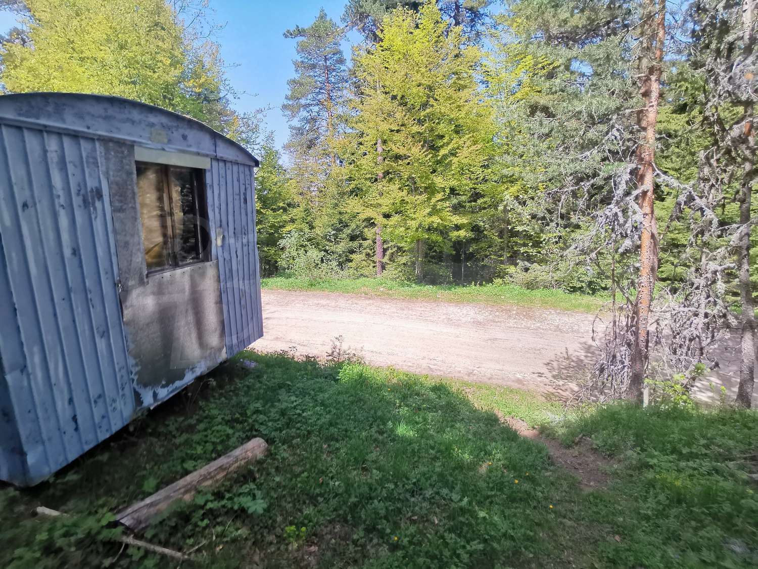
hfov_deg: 91.0
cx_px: 379
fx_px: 372
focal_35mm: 17
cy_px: 284
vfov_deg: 74.7
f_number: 2.2
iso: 50
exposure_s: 1/666
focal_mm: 2.23
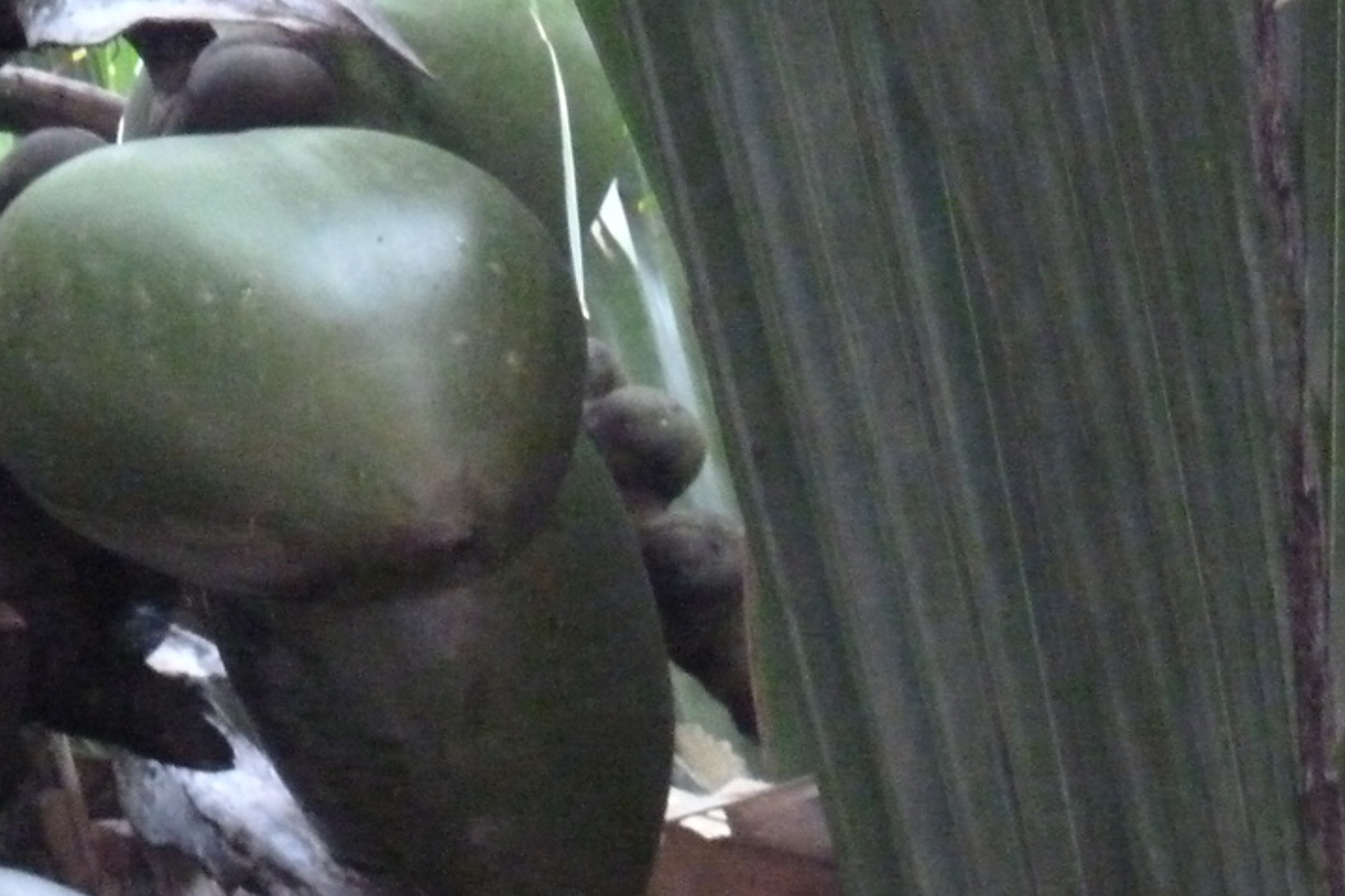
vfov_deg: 4.0
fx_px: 12739
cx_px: -129
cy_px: 980
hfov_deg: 6.0
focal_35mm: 341
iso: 1000
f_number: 4.5
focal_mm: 24.1
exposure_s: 1/40
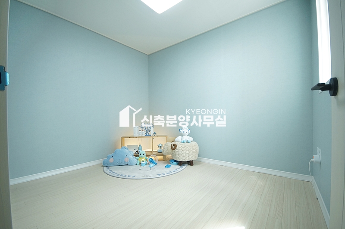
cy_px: 114
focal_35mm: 15
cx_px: 172
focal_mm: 10
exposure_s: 1/50
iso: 800
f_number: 5.6
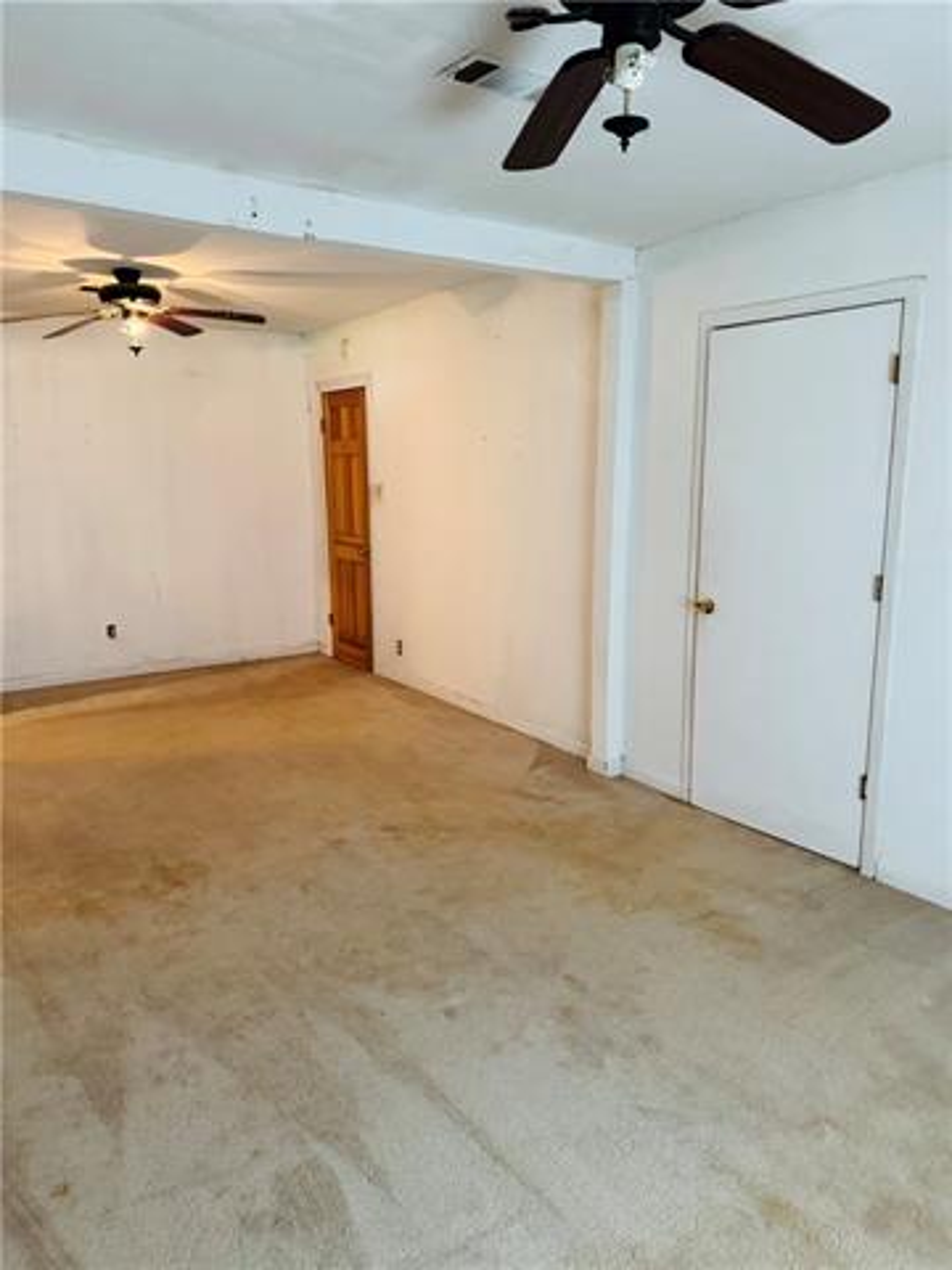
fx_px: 880
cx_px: 476
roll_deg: -0.1
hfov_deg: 56.8
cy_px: 635
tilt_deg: -8.4
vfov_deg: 71.6
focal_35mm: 24
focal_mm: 6.76
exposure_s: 1/60
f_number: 1.78
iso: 640
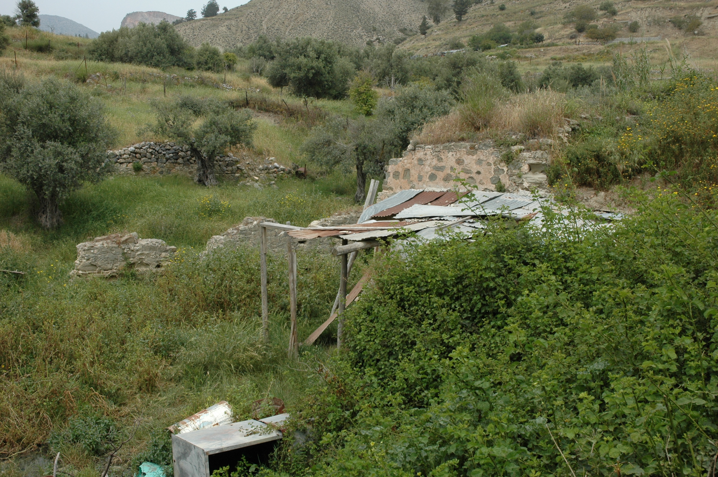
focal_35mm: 38
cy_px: 238
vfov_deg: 35.4
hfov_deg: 51.3
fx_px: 747
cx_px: 359
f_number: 9
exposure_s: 1/320
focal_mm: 25
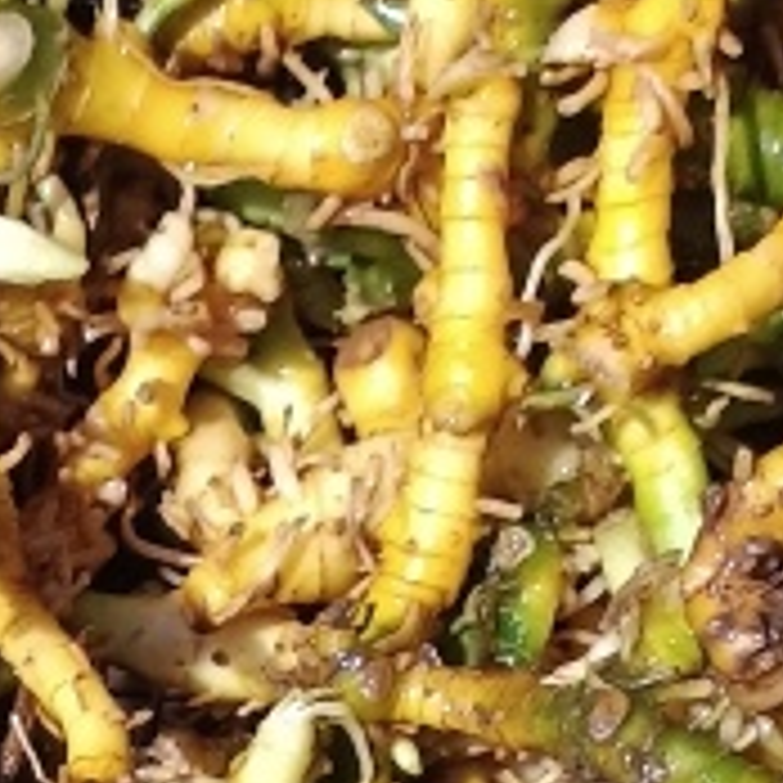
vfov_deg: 9.9
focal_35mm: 146
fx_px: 3736
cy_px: 2095
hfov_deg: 11.4
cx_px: -482
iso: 100
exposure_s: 1/847
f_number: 1.8
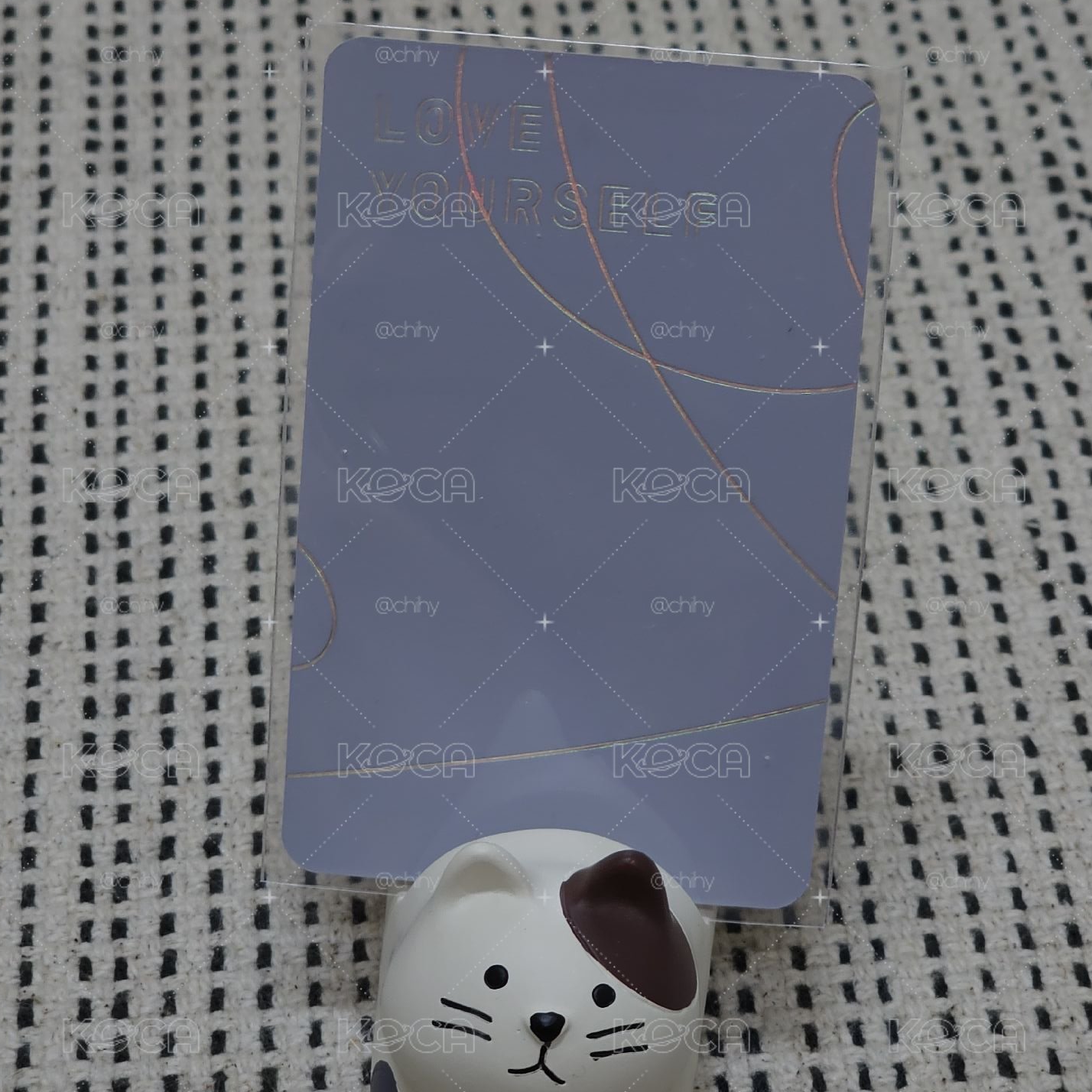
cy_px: 530
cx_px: 544
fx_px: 2927
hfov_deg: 21.1
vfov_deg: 21.1
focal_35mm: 82
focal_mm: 7.9
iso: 64
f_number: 2.4
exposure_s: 1/60
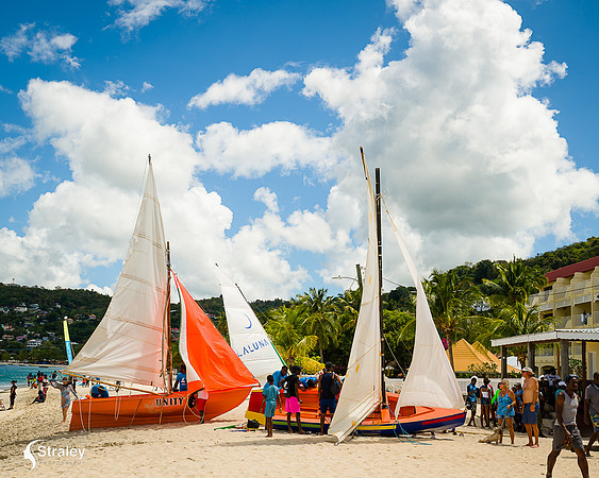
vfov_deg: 33.4
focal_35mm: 45
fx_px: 798
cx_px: 300
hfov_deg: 41.1
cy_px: 239
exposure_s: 1/320
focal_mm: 40
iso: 64
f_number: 6.3
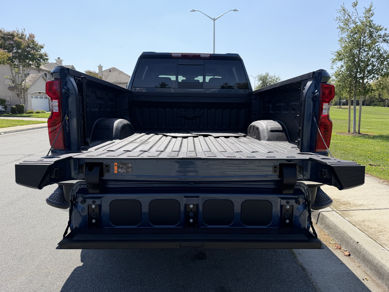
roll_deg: +1.0
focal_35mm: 24
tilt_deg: -8.4
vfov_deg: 56.8
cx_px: 194
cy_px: 146
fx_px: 270
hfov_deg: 71.6
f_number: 1.78
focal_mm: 6.76
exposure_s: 1/3953
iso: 80
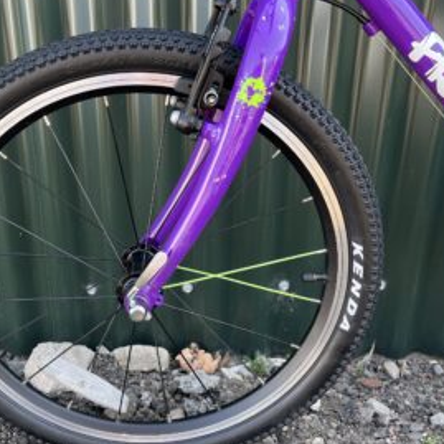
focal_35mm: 41
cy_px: 221
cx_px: 152
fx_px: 595
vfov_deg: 40.9
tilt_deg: -22.1
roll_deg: +2.7
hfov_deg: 40.5
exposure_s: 1/122
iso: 40
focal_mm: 5.1
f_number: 1.6
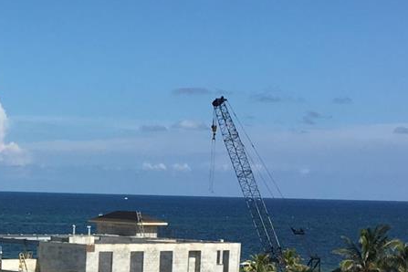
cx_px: -142
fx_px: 1224
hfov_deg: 17.6
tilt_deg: -5.1
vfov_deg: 12.4
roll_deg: -0.6
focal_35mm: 108
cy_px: 309
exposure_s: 1/2404
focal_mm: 4.15
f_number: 2.2
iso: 25
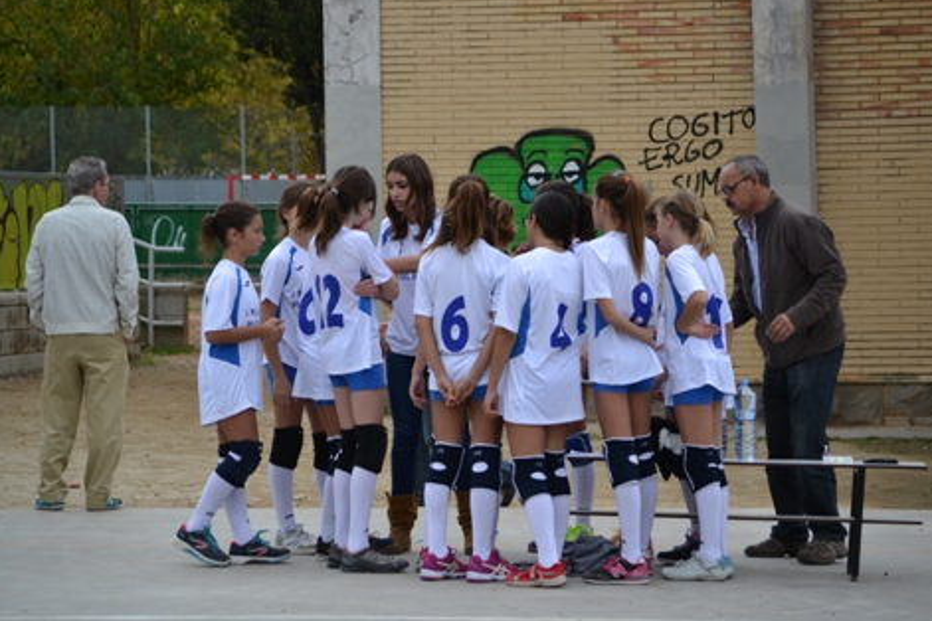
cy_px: 304
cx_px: 459
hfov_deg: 13.2
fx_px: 4038
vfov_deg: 8.8
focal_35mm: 156
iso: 400
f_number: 4.5
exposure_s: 1/640
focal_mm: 98
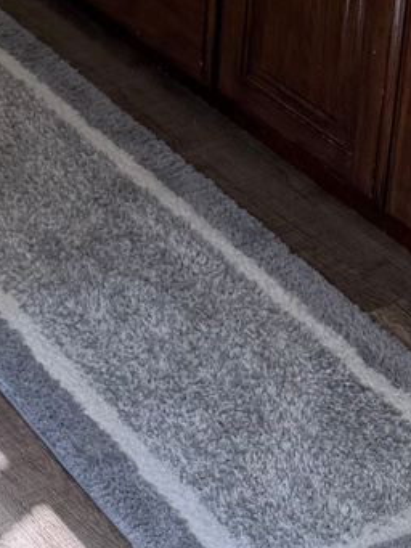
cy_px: -349
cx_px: -267
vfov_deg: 16.1
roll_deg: +0.1
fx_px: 1709
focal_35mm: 108
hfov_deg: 12.8
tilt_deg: -16.3
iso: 80
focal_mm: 6.76
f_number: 1.78
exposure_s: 1/209
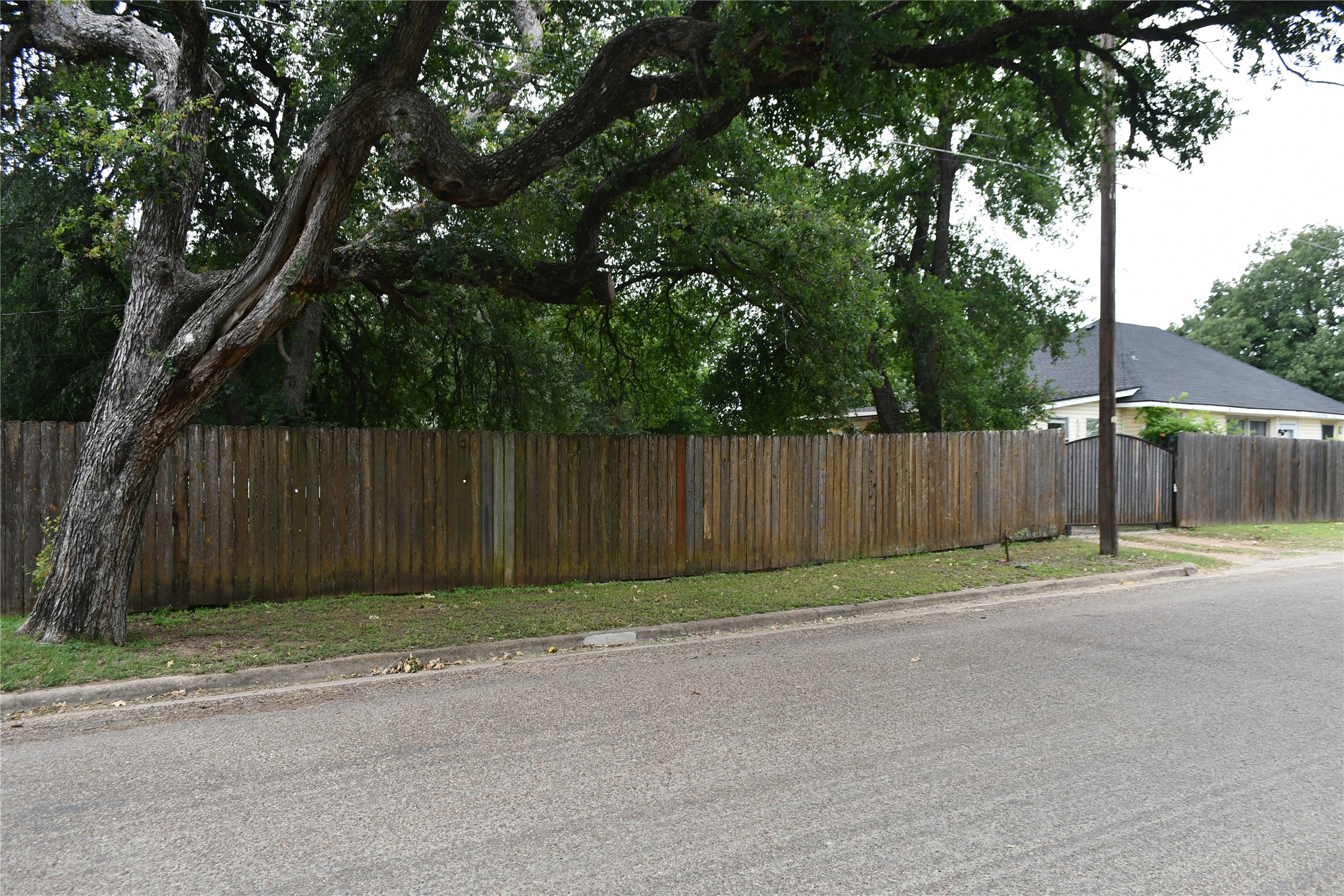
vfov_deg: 47.9
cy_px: 448
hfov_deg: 67.4
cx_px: 672
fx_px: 1008
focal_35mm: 27
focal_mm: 18
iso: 200
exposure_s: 1/250
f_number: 6.3
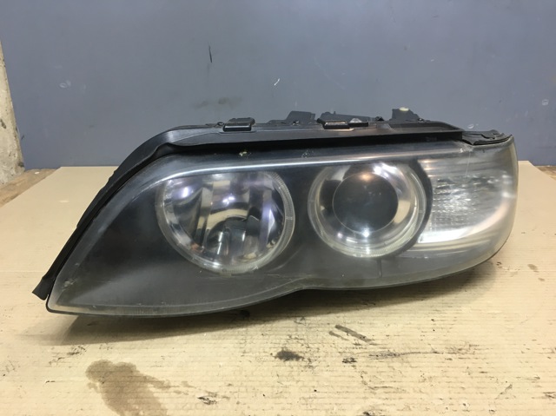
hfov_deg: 61.7
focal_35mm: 29
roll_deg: +0.6
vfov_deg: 48.2
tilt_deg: -21.2
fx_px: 465
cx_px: 278
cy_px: 208
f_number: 2.2
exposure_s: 1/33
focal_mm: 4.15
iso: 80
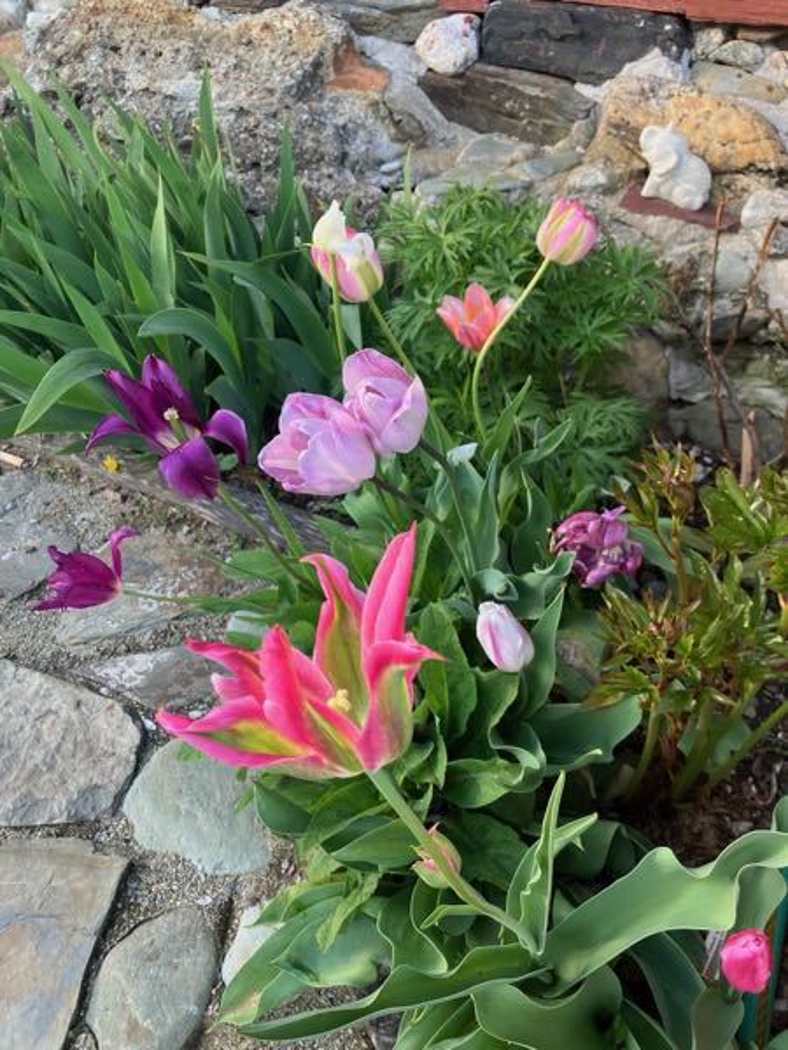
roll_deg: +2.2
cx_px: 394
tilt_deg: -40.2
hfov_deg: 49.7
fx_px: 850
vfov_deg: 63.4
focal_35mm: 28
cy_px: 525
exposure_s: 1/121
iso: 50
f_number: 1.8
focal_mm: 3.99
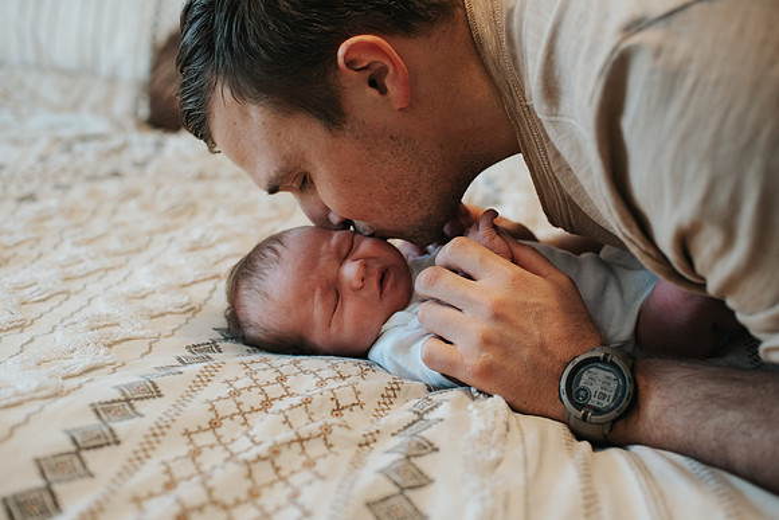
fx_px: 804
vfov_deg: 35.8
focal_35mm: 37
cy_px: 260
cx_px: 390
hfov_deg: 51.7
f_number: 2.8
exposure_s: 1/250
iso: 1000
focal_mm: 35
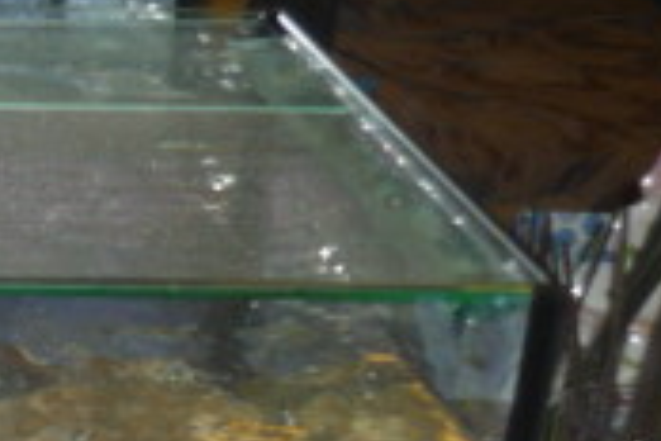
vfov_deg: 10.7
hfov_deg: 14.4
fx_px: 2313
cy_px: 547
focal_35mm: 126
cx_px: -501
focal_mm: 5.5
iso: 100
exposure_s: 1/30
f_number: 2.8
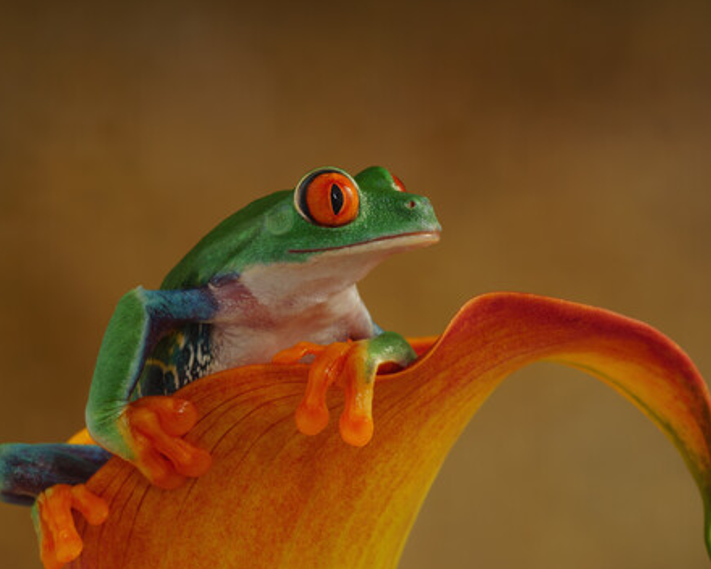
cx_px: 417
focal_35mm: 144
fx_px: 3030
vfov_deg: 10.7
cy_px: 399
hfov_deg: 13.4
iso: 100
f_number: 16
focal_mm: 90
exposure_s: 1/200
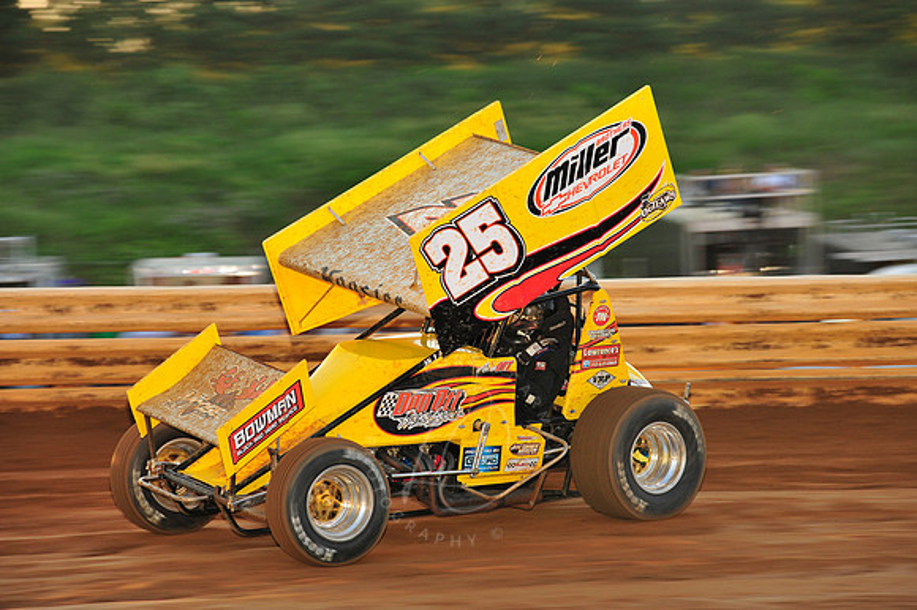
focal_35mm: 155
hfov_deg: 13.3
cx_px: 458
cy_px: 305
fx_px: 3946
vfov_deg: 8.8
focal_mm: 155
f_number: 7.1
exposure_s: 1/320
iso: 800
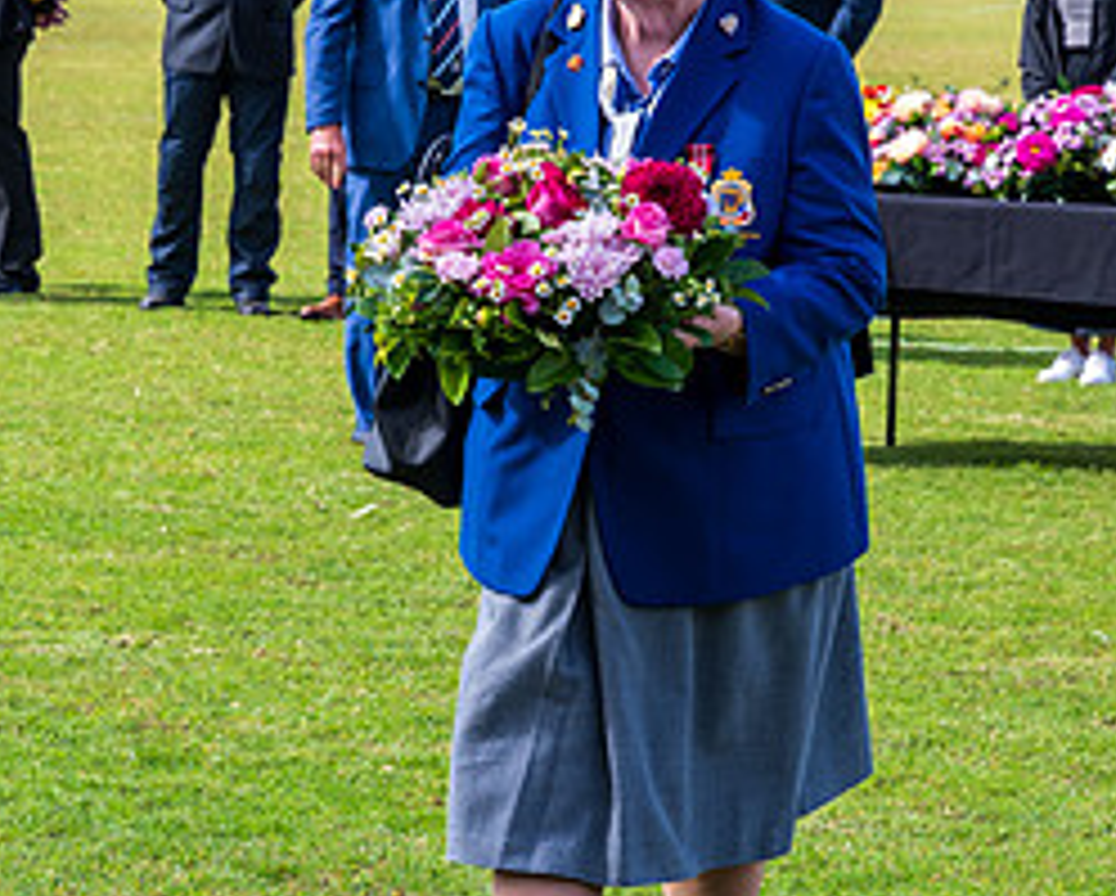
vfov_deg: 7.6
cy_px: 486
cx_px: 652
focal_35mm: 204
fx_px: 6746
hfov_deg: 9.5
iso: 400
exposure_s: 1/200
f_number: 8
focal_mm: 80
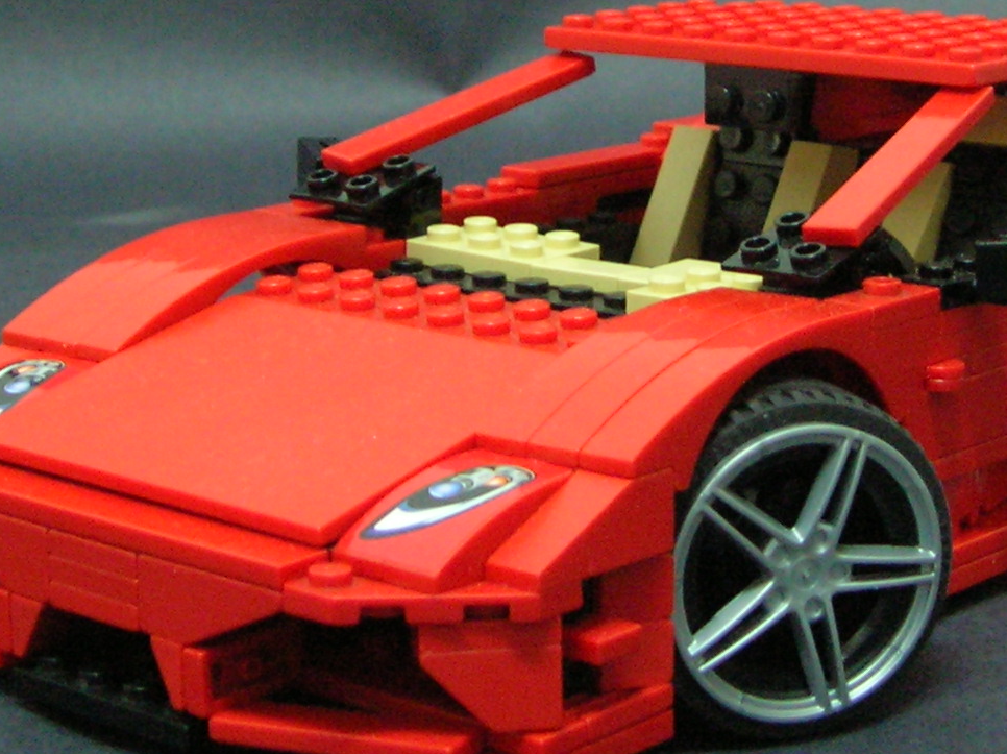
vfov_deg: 16.2
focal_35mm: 90
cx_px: 720
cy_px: 100
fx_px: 2616
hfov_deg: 21.6
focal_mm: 6.4
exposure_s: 1/3.3
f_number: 3
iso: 200
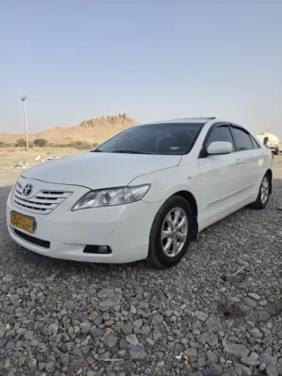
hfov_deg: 58.9
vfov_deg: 73.9
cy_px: 188
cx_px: 141
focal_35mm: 23
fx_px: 250
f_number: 1.4
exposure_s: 1/4648
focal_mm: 6.5
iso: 64
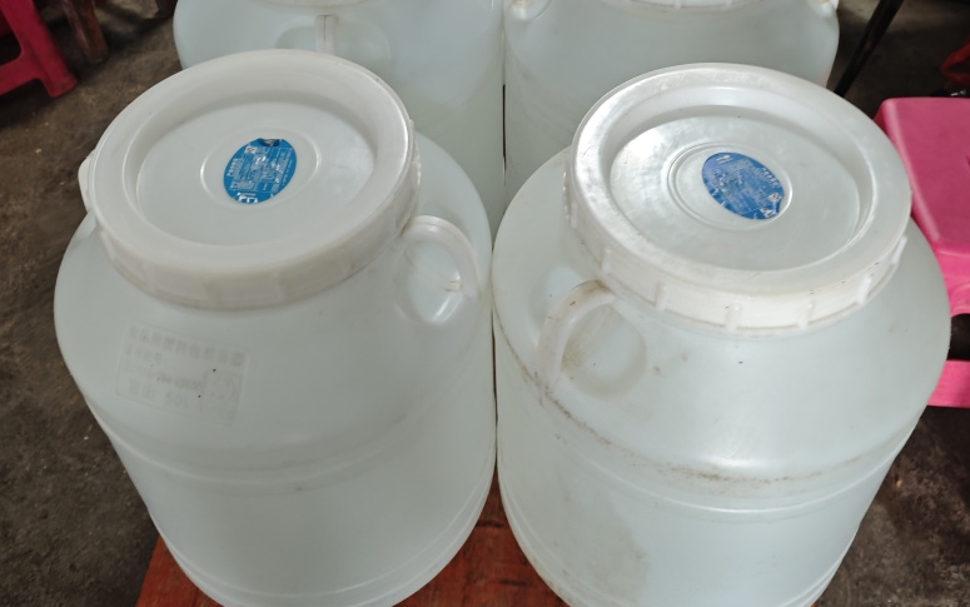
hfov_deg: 55.3
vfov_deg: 35.6
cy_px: 163
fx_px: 926
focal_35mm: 35
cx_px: 473
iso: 400
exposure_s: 1/50
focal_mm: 5.84
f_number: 1.6
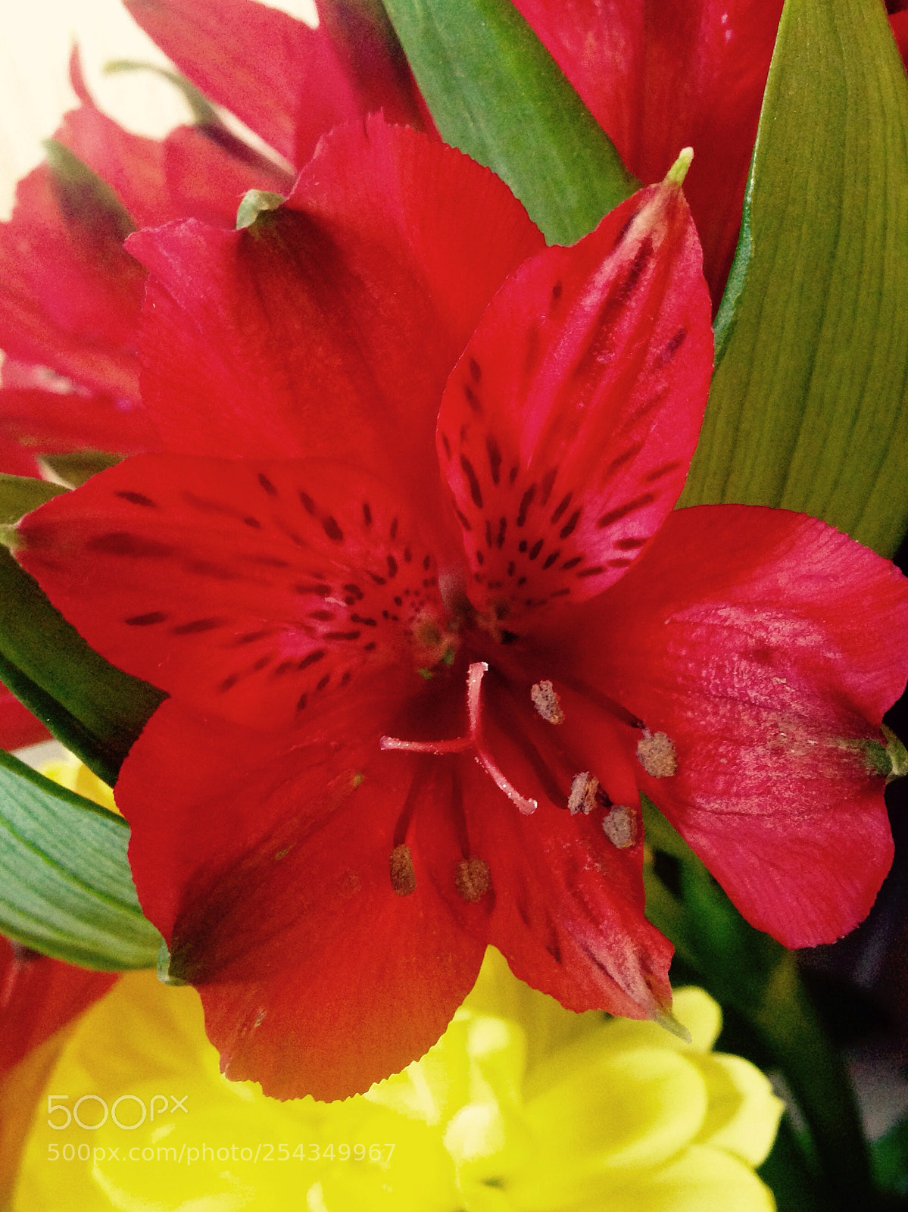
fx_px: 1155
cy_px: 606
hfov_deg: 42.9
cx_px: 454
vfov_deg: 55.4
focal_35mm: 33
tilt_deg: -55.5
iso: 250
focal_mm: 4.12
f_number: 2.4
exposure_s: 1/20
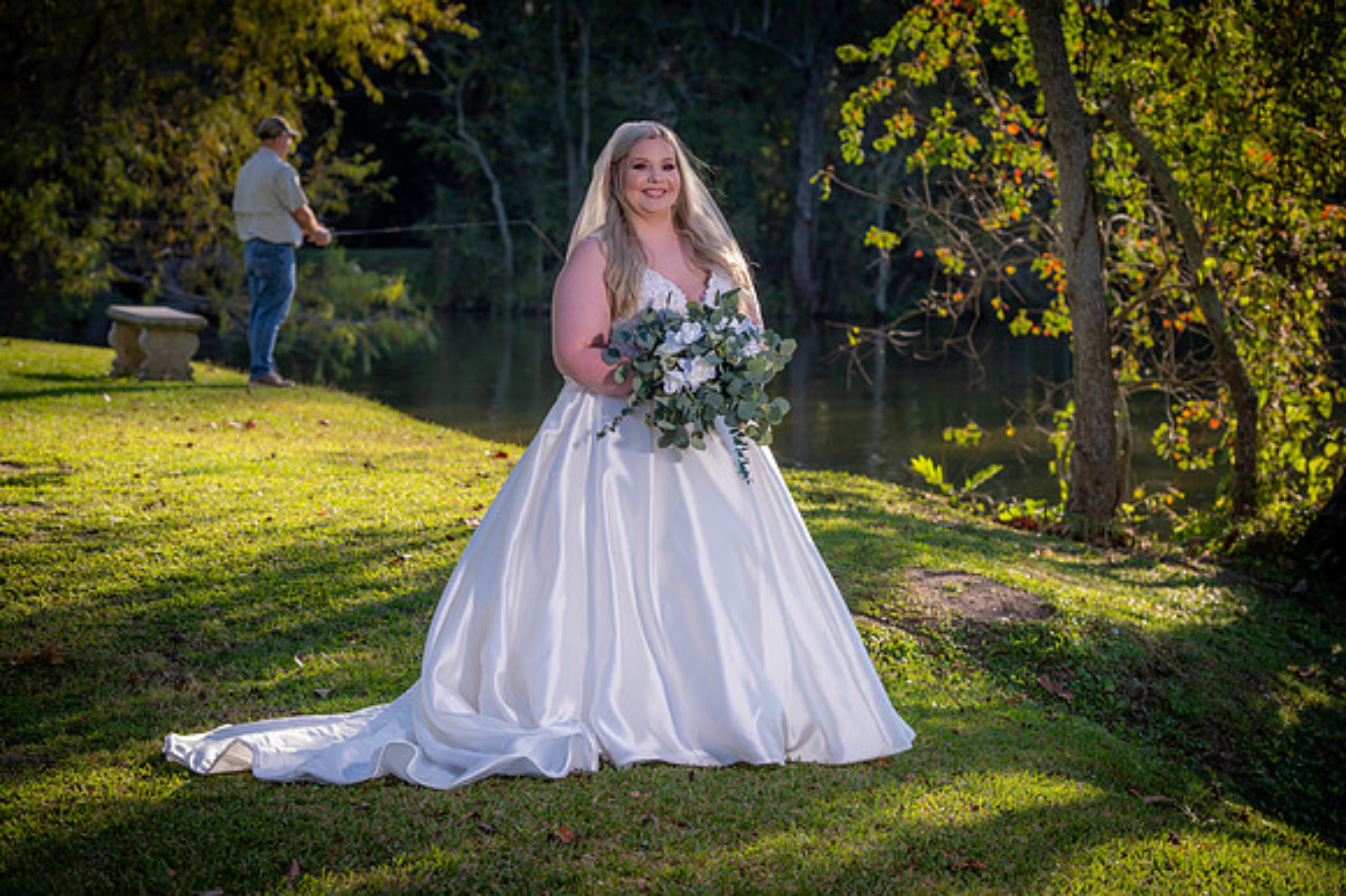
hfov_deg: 20.0
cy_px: 448
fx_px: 3811
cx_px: 673
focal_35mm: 102
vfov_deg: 13.4
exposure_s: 1/125
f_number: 5.6
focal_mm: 102
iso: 100
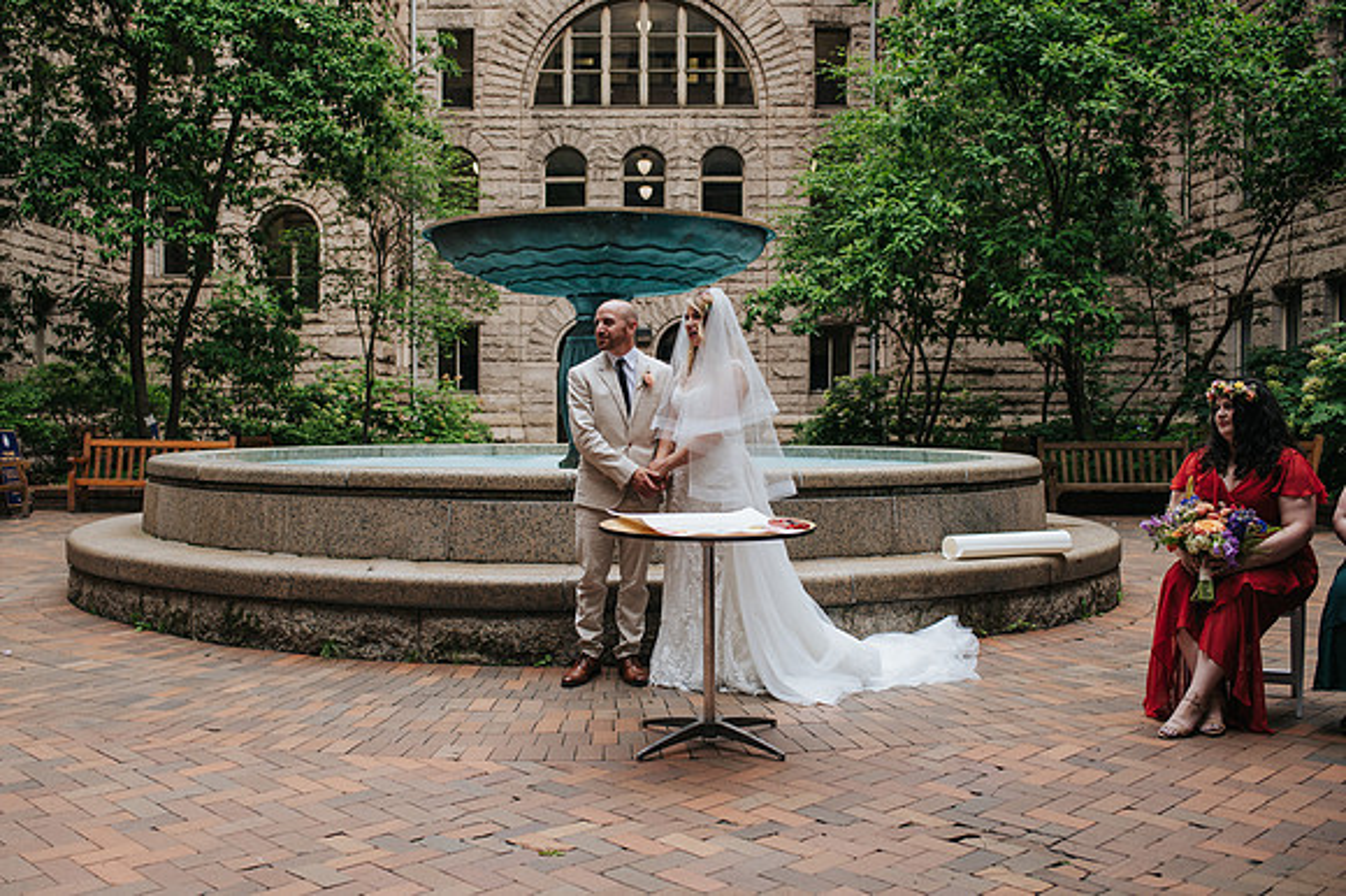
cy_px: 476
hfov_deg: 50.4
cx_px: 628
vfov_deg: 34.8
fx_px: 1428
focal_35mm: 38
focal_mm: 35
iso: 200
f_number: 3.2
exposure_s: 1/400
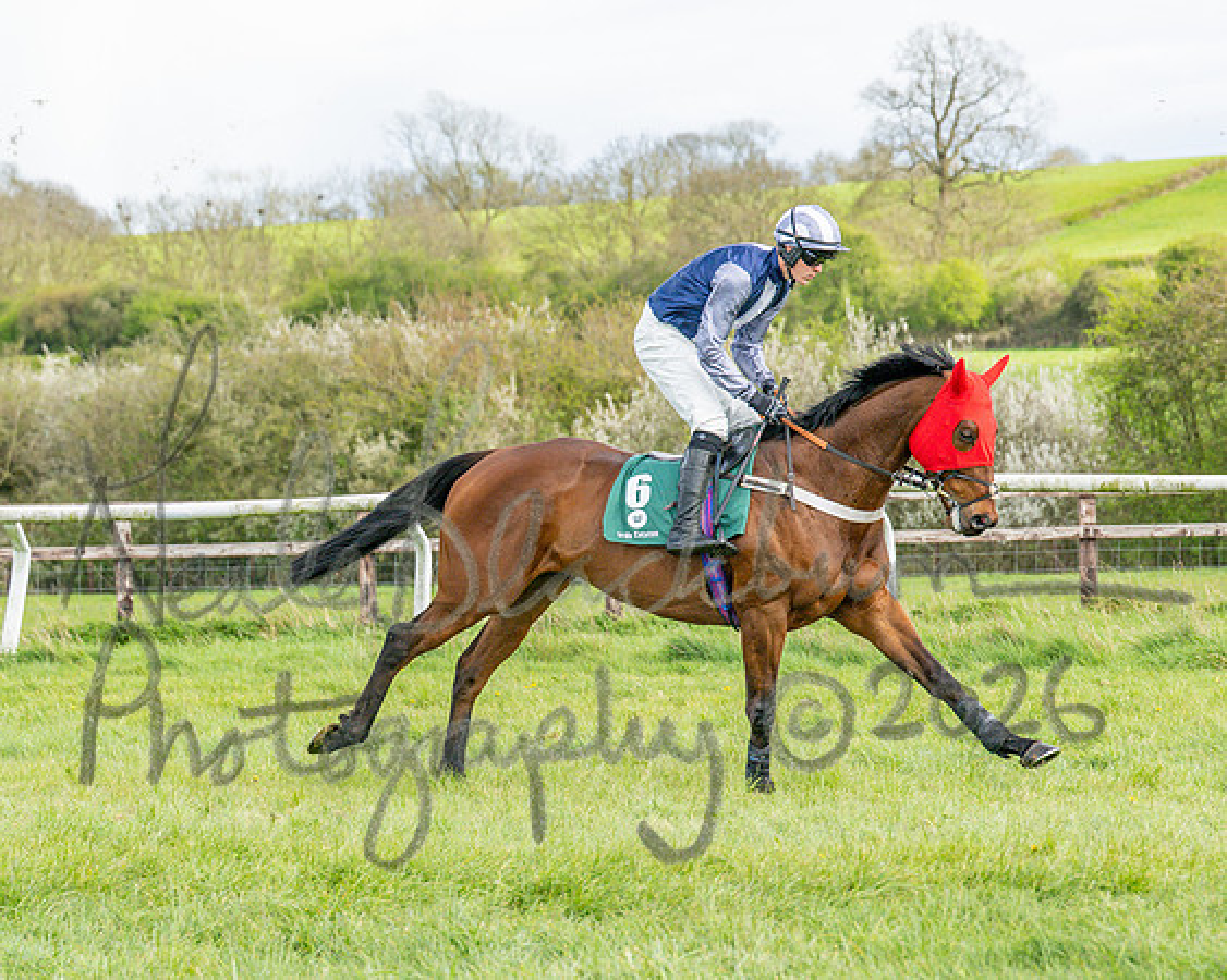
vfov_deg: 10.4
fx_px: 5399
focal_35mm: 149
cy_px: 490
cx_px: 618
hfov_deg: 13.0
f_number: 4
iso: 400
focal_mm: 88
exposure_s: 1/2500
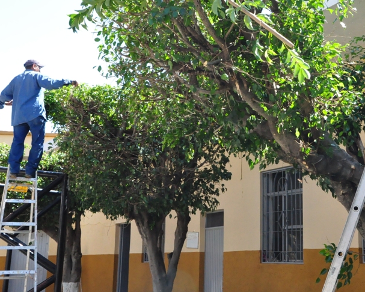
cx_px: 277
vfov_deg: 24.5
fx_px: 670
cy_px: 109
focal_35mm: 62
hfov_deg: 29.9
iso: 2000
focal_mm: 26
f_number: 11
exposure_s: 1/500
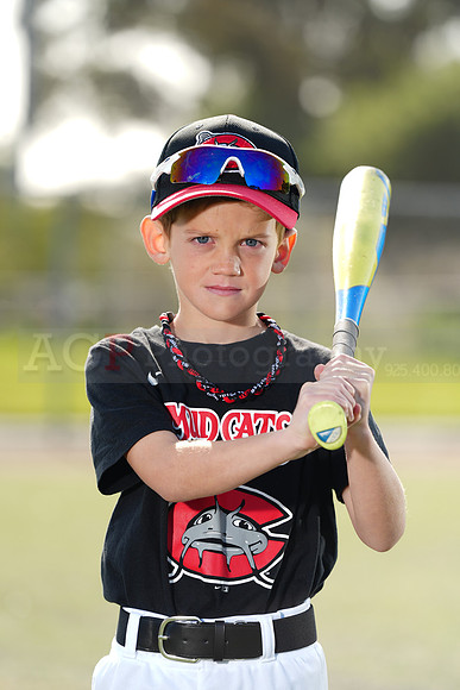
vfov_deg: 10.3
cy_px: 345
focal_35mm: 200
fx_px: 3831
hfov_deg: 6.9
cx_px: 230
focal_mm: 200
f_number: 4.5
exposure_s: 1/250
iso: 64
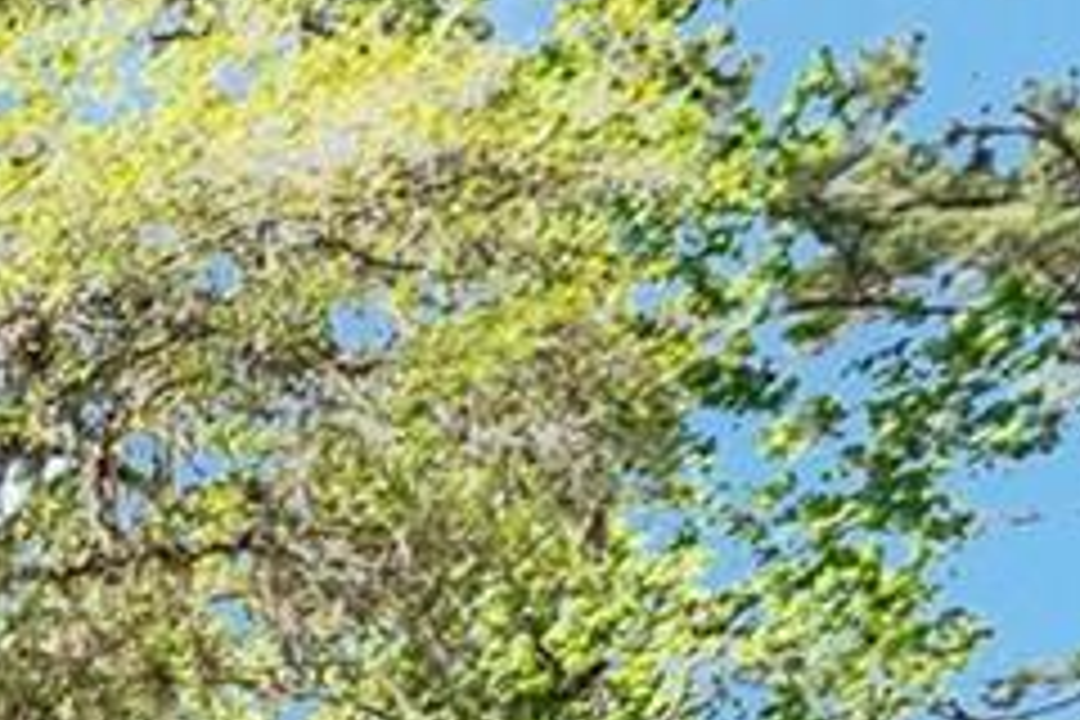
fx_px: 3600
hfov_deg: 10.7
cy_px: 2146
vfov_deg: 9.2
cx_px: -2272
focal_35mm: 120
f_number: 7.1
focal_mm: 18
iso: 400
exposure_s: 1/250
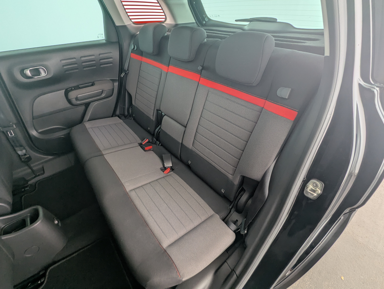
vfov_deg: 78.2
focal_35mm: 16
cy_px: 144
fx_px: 178
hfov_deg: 94.4
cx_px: 192
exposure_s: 1/25.7
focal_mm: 2.35
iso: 31
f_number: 2.2
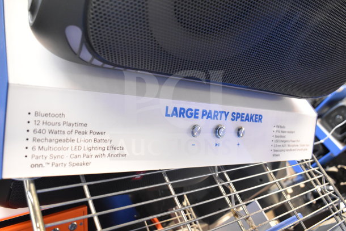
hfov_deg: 59.5
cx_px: 173
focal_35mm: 32
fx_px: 303
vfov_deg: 41.7
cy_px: 116
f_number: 3.8
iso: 2500
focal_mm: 21
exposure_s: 1/30
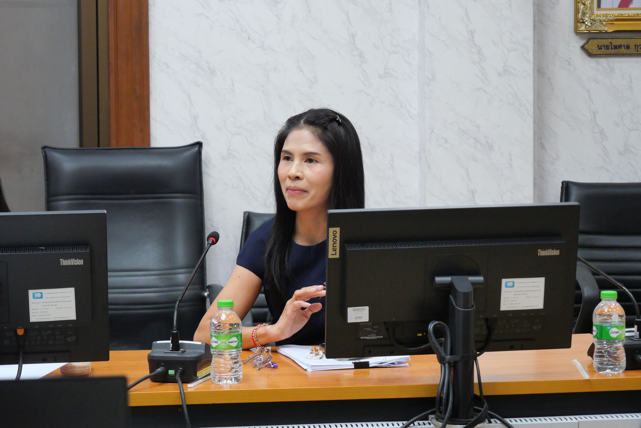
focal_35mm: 95
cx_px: 320
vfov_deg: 14.4
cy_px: 214
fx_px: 1693
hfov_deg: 21.4
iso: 2000
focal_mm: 46
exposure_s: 1/40
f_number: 5.6
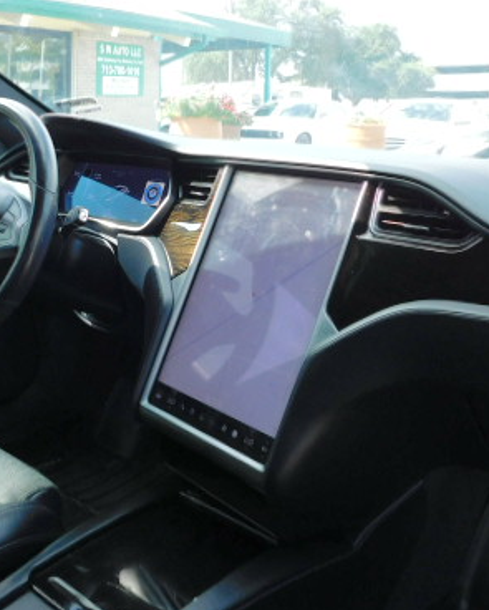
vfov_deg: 46.3
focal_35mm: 39
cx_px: 113
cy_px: 222
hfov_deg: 37.2
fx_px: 705
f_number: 3
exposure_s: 1/200
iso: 125
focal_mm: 4
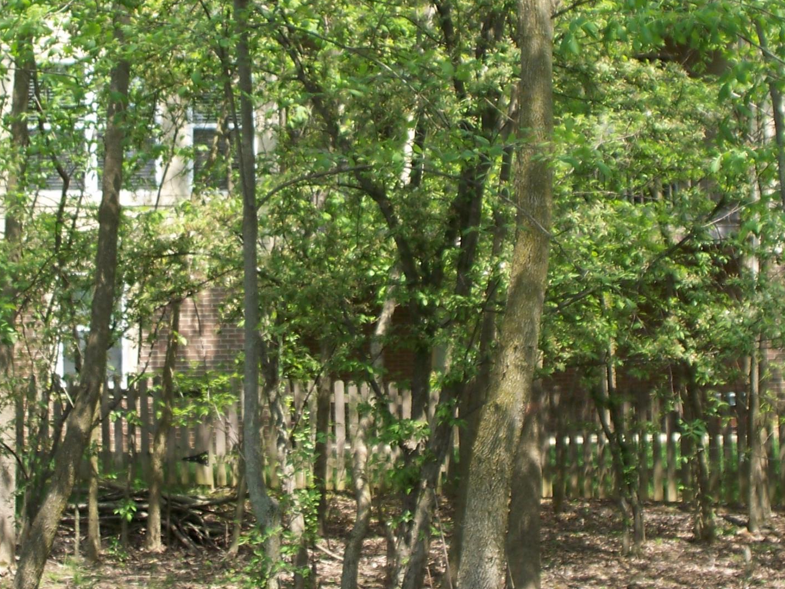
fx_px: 1724
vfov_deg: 19.3
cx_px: 291
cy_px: 174
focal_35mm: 76
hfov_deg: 25.6
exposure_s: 1/400
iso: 80
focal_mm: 7.54
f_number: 2.8
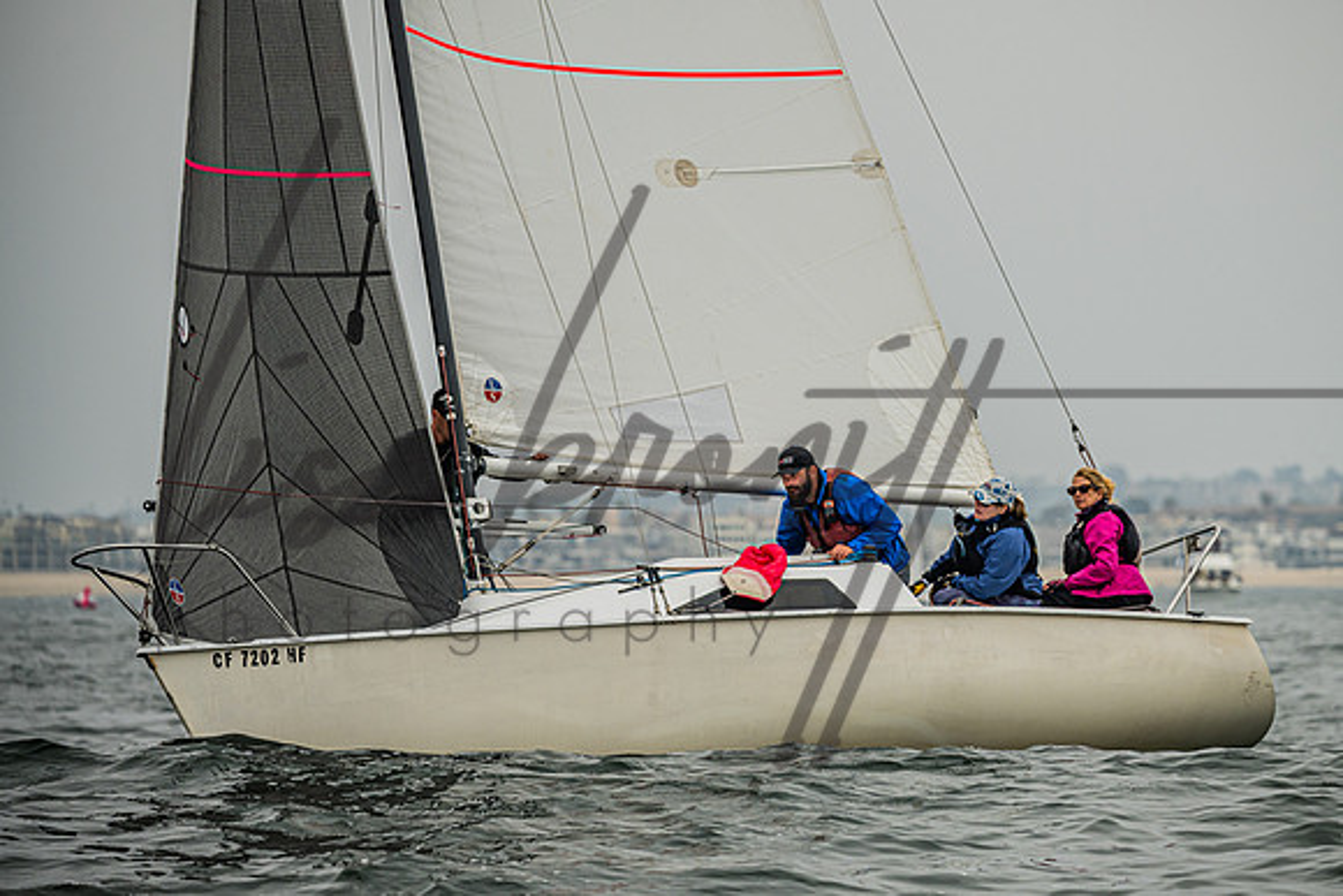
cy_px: 456
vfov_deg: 4.4
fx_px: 11648
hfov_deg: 6.6
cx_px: 859
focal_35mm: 312
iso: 220
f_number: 5
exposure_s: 1/4000
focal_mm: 240
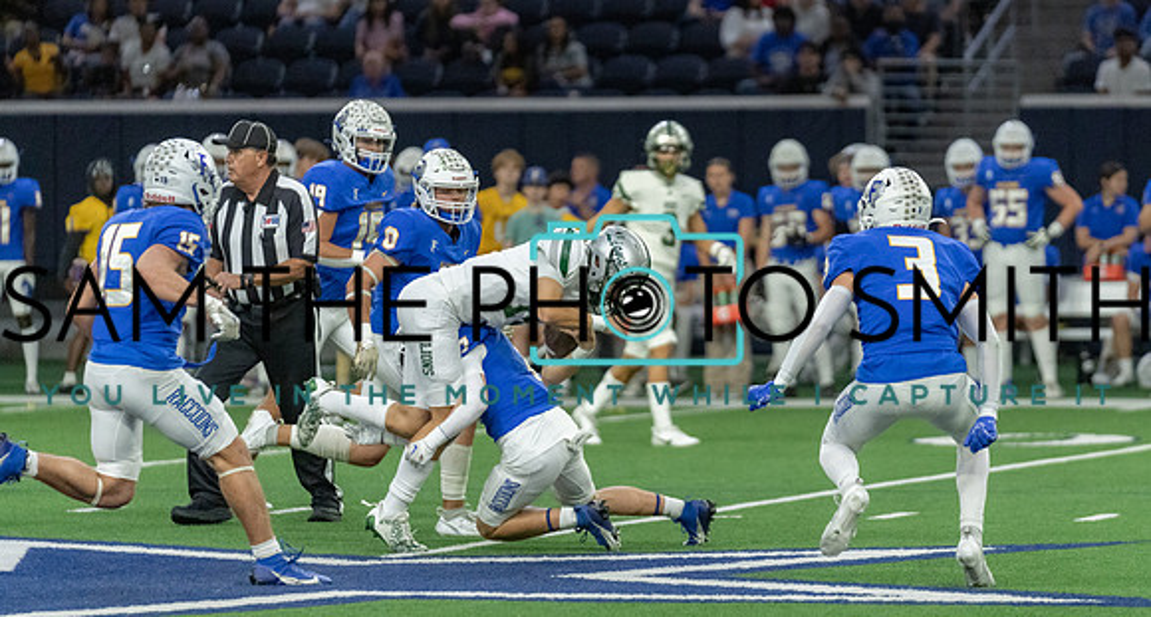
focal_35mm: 259
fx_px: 7809
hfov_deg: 8.4
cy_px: 273
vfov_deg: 4.5
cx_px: 638
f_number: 2.8
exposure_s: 1/1250
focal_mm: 200
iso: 4000
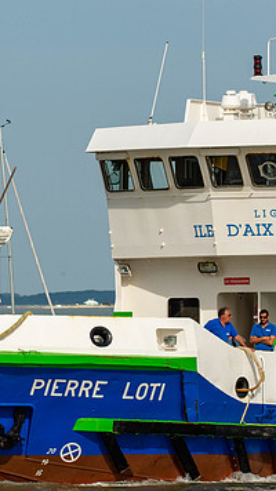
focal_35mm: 363
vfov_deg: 5.9
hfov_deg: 3.3
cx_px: 129
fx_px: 4727
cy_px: 247
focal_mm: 200
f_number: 14
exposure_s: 1/800
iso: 400
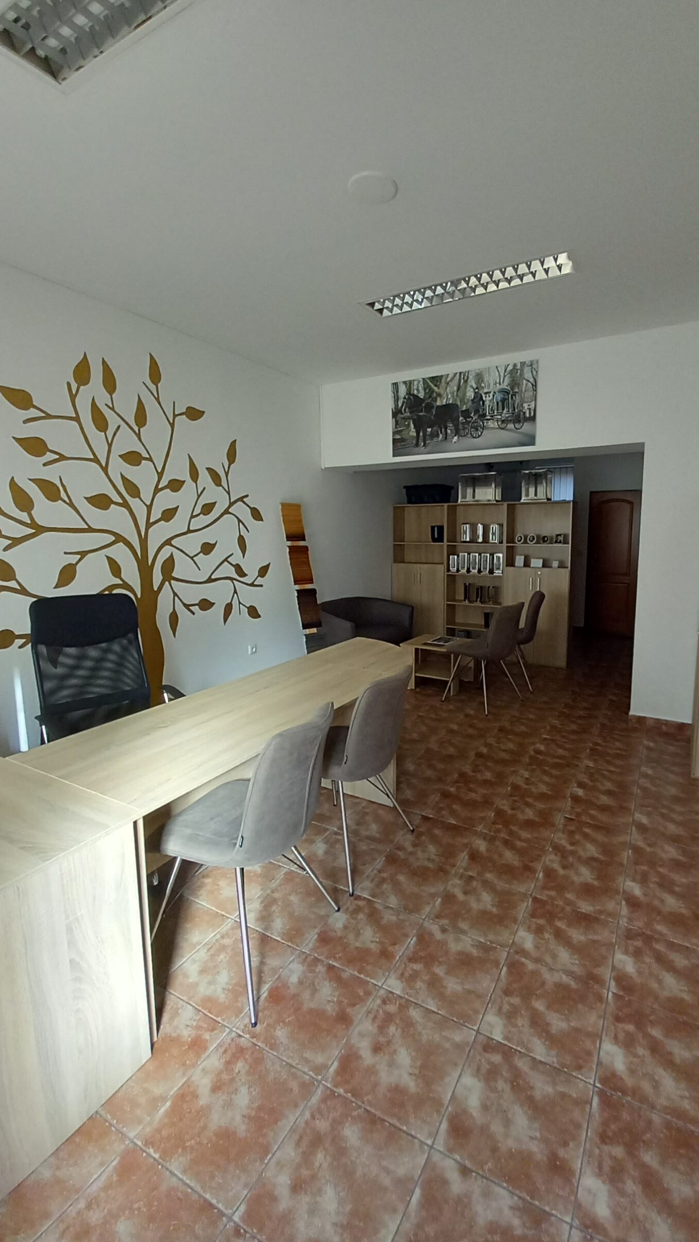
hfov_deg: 70.0
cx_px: 408
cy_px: 612
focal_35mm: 15
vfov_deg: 103.0
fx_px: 494
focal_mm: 1.13
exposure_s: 1/100
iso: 125
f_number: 2.2
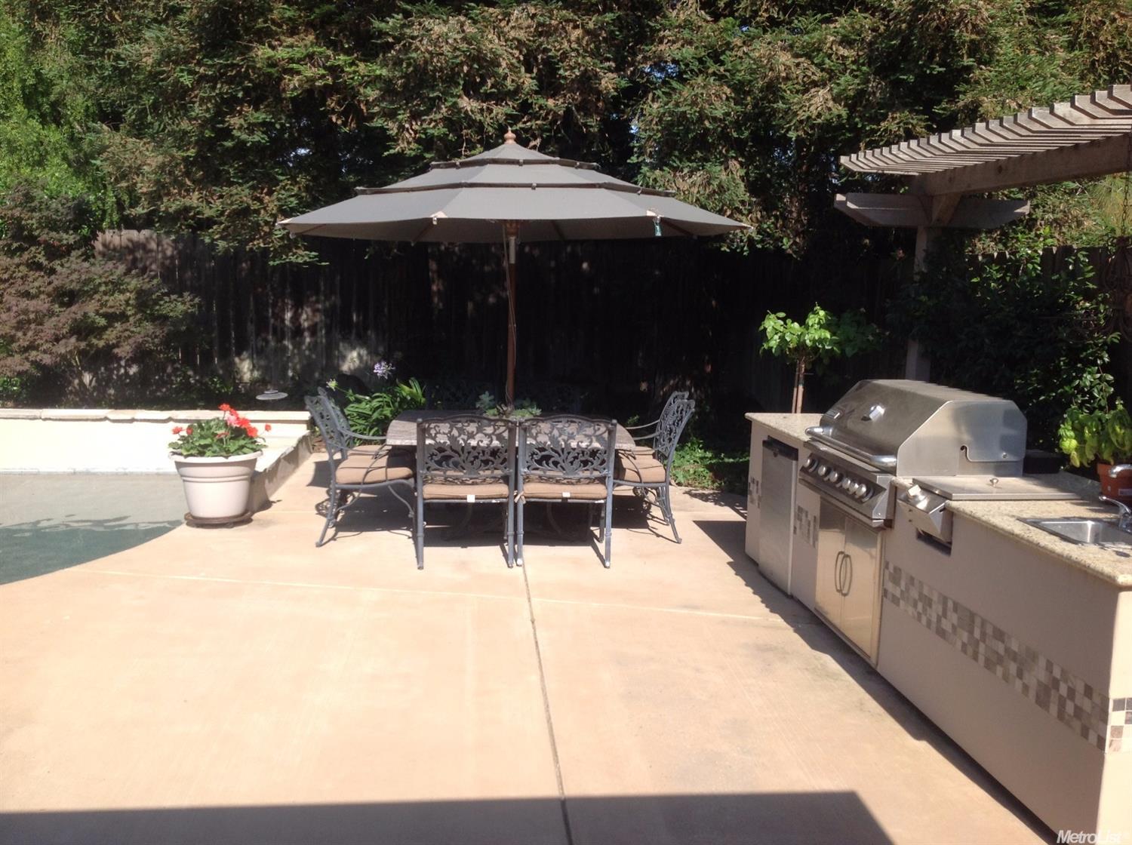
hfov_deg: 52.7
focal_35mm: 35
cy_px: 422
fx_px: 1143
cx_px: 566
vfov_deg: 40.6
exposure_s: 1/1120
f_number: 2.4
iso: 50
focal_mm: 4.28
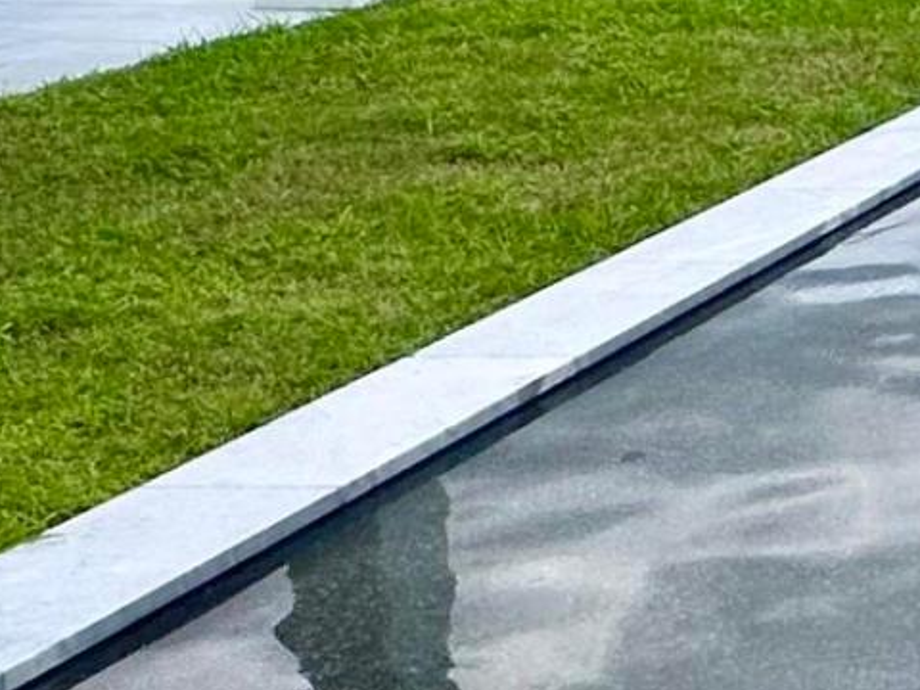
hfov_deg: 16.2
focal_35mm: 84
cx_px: 1980
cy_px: -172
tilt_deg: -5.3
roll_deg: -1.4
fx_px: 2232
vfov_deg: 16.7
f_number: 2.2
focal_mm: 2.22
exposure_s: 1/3731
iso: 50
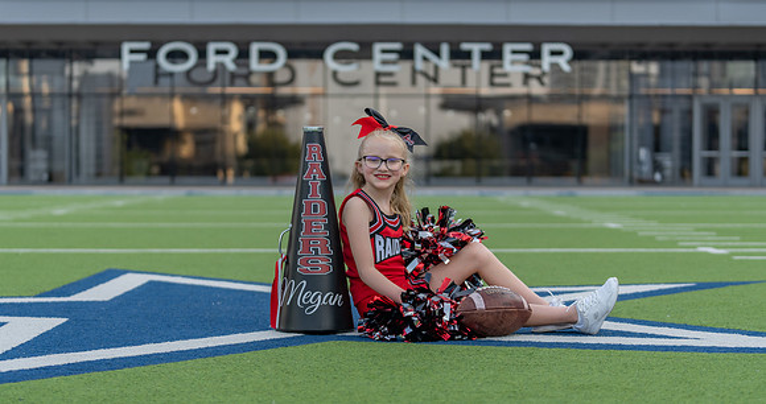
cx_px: 386
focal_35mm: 82
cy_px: 218
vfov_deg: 14.0
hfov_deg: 26.3
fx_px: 1642
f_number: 2.8
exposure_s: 1/320
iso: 100
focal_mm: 70
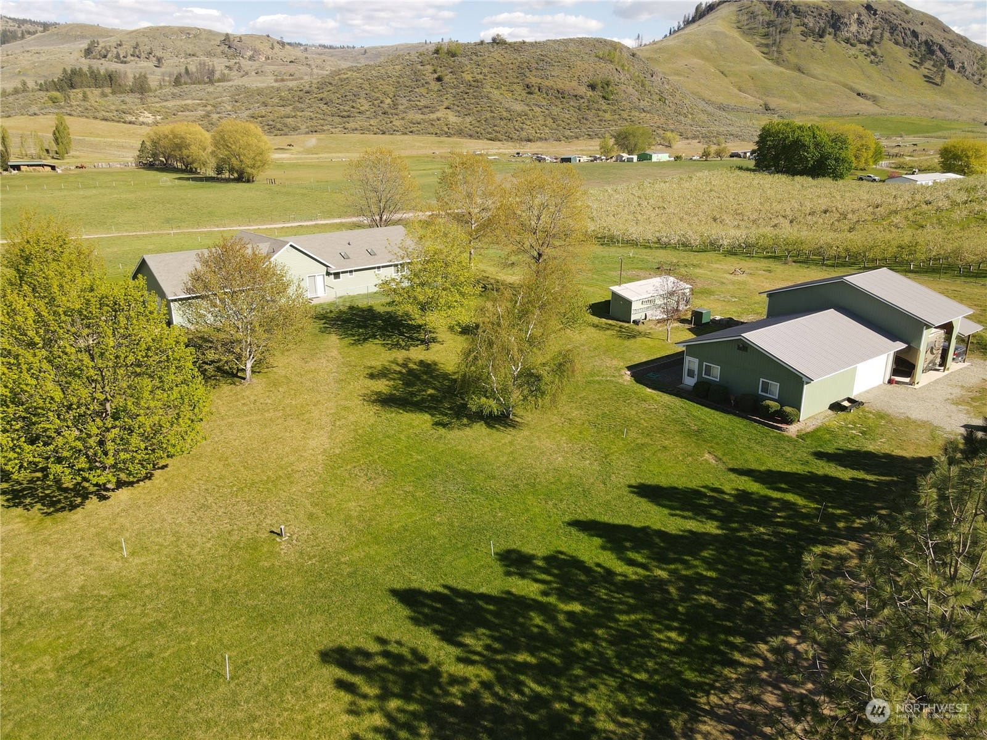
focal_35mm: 24
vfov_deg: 56.8
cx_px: 494
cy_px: 370
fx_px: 684
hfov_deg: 71.6
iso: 100
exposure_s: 1/400
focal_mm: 4.5
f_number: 2.8
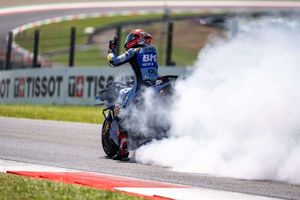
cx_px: 150
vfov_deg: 4.6
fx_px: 2500
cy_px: 100
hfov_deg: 6.9
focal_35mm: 300
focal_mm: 300
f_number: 2.8
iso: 250
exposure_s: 1/10000
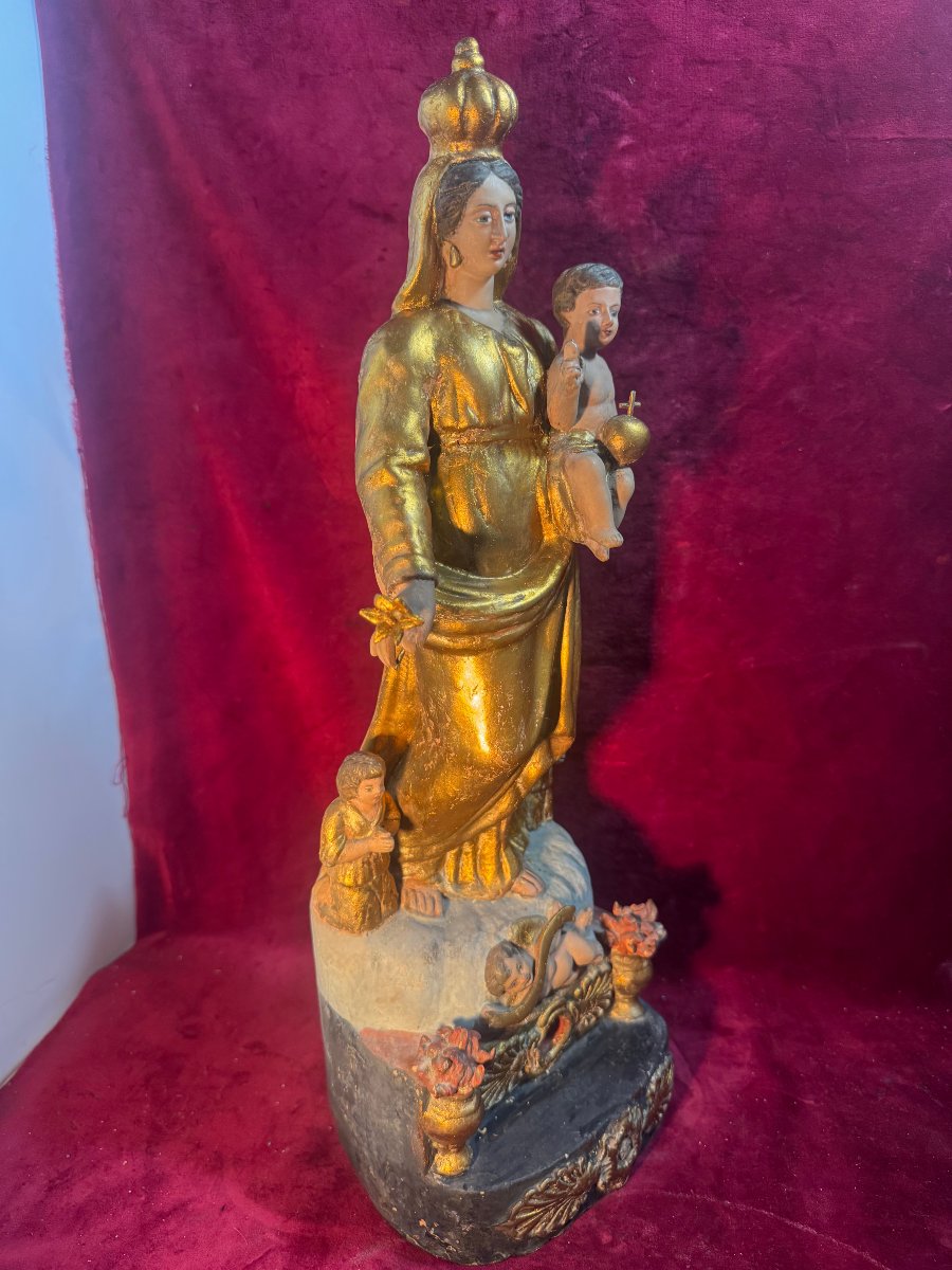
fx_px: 880
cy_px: 635
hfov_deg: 56.8
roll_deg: +0.8
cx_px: 476
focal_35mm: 24
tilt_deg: -11.4
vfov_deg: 71.6
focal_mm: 6.76
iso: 200
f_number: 1.78
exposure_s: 1/100
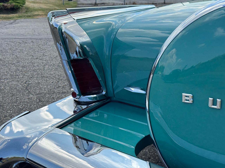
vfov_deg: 30.3
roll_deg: +1.3
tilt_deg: -15.8
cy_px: 84
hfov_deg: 39.7
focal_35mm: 48
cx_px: 112
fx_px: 312
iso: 64
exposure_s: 1/2045
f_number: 1.78
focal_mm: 6.76
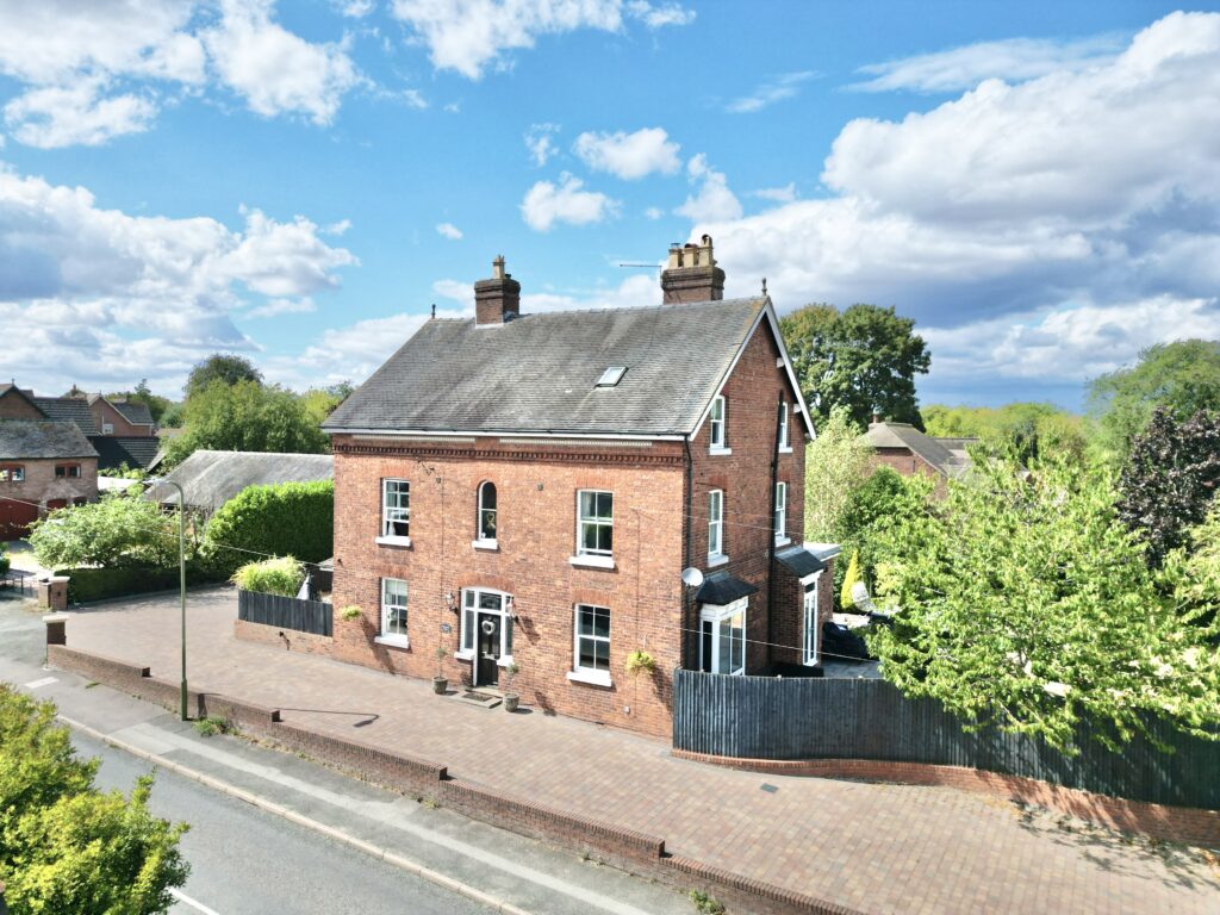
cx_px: 610
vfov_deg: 56.8
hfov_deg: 71.6
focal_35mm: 24
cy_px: 458
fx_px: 846
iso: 150
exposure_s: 1/4000
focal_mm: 6.72
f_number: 1.7
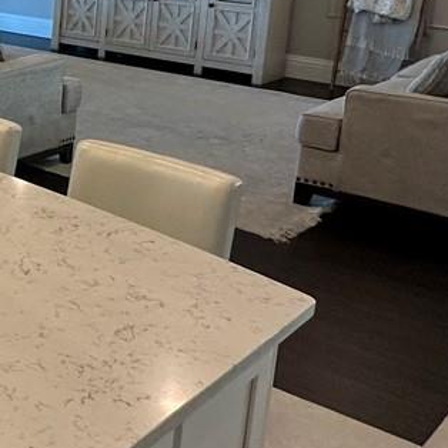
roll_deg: +0.2
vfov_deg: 26.3
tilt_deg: -10.2
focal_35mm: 63
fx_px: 922
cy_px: 36
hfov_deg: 20.7
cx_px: -320
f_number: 2.2
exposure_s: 1/120
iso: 125
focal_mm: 2.22
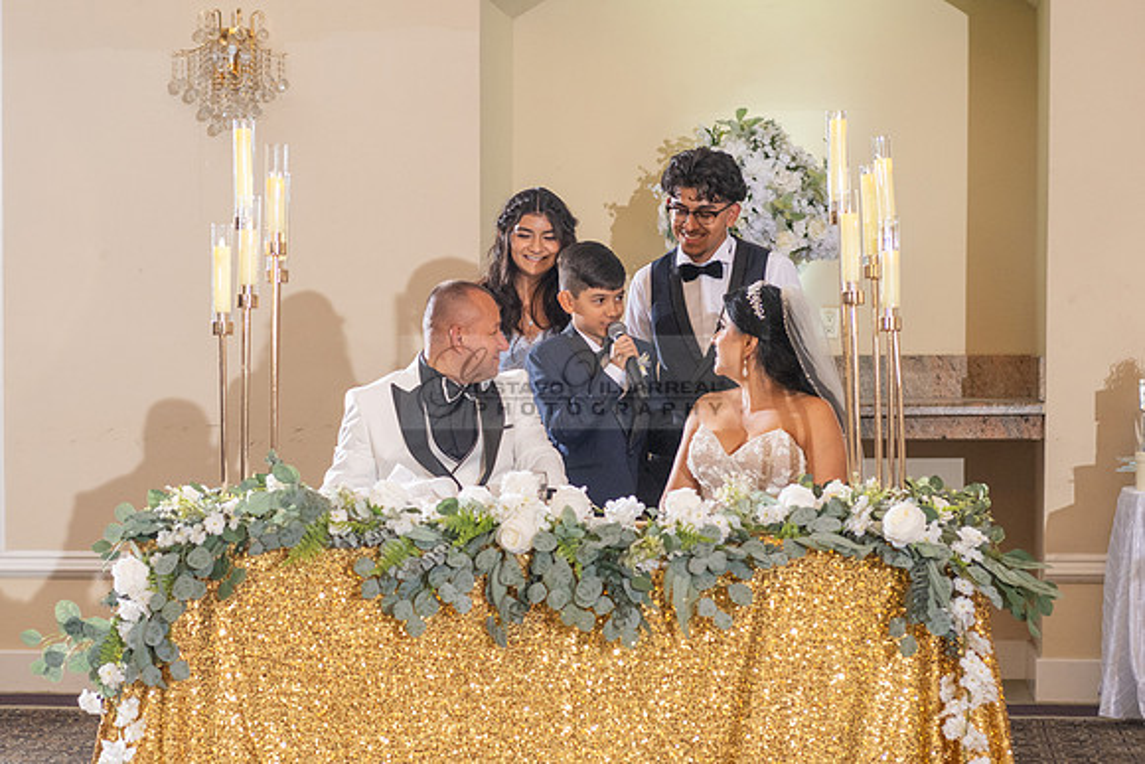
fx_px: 3610
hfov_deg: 18.0
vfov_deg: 12.1
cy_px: 526
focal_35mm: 113
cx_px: 461
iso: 800
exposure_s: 1/160
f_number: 4
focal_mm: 70
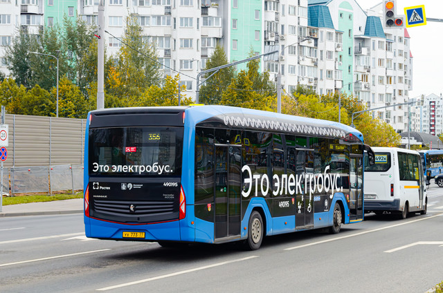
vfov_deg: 17.4
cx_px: 222
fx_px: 958
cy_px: 146
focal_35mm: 78
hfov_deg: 26.0
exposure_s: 1/640
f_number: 11
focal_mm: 52
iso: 1250
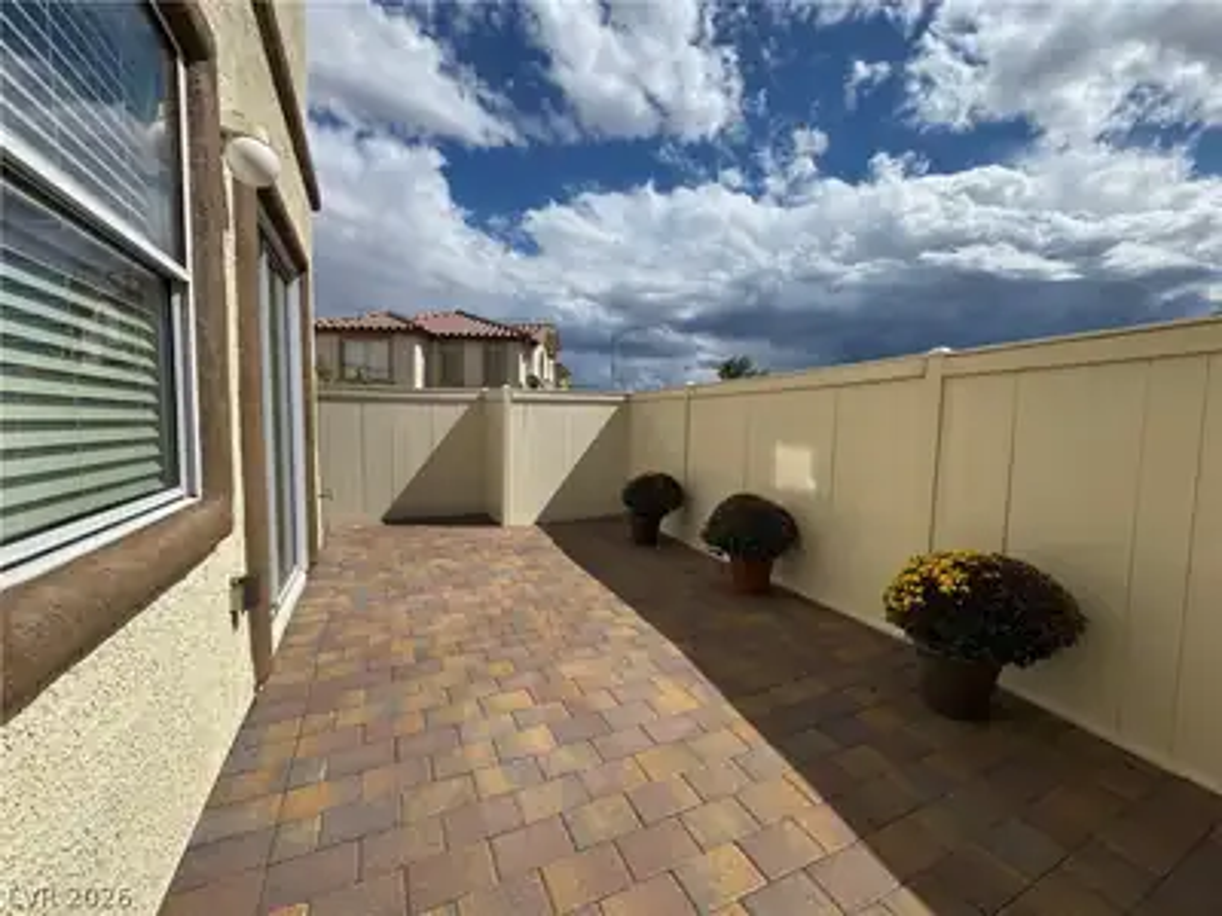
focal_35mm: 14
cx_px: 611
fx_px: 494
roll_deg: -0.6
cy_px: 458
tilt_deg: -4.8
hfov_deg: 102.1
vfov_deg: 85.7
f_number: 2.2
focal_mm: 2.22
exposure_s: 1/3906
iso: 50
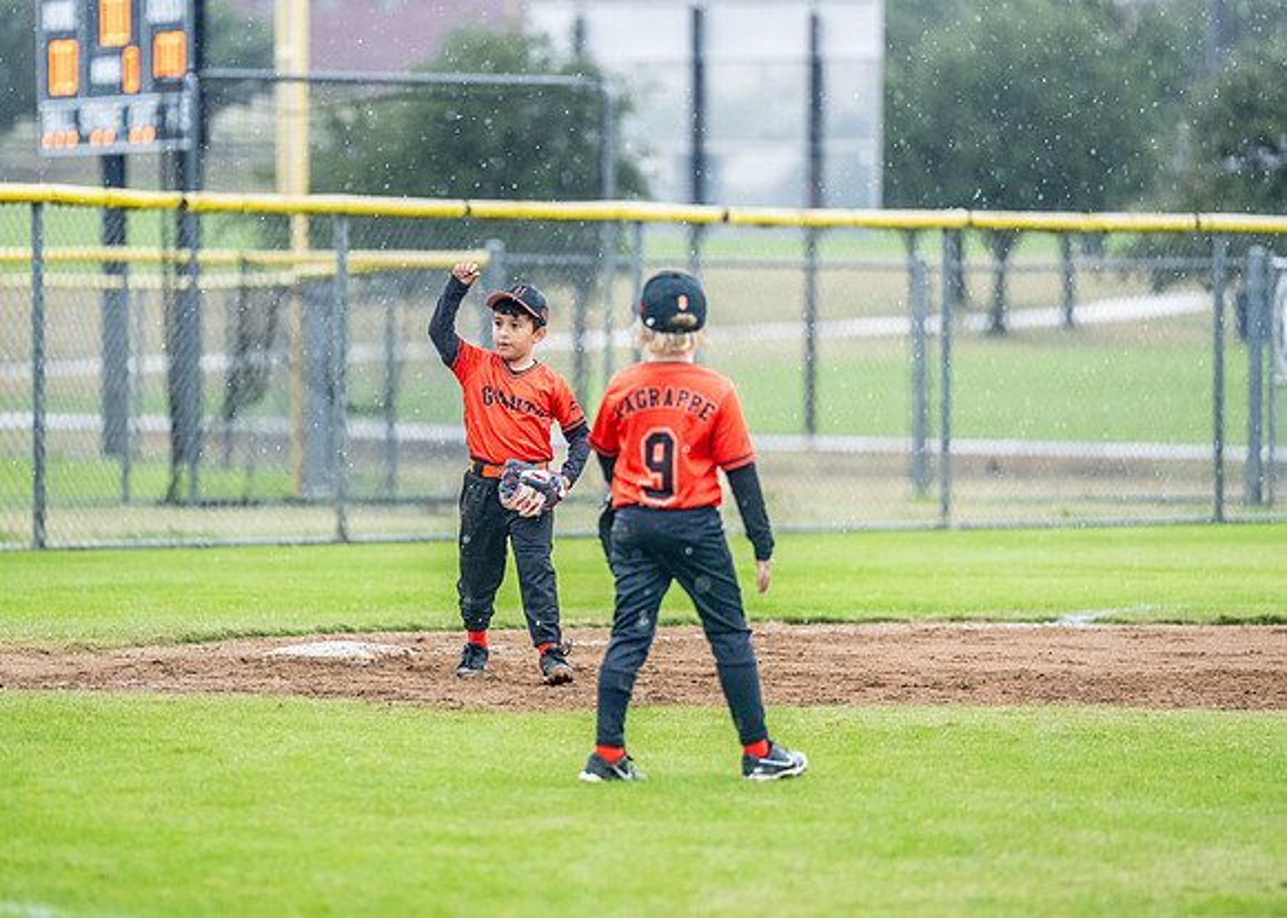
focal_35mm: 253
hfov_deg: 8.0
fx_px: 9251
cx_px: 476
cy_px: 426
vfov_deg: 5.7
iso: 1600
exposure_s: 1/1000
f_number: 2.8
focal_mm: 200
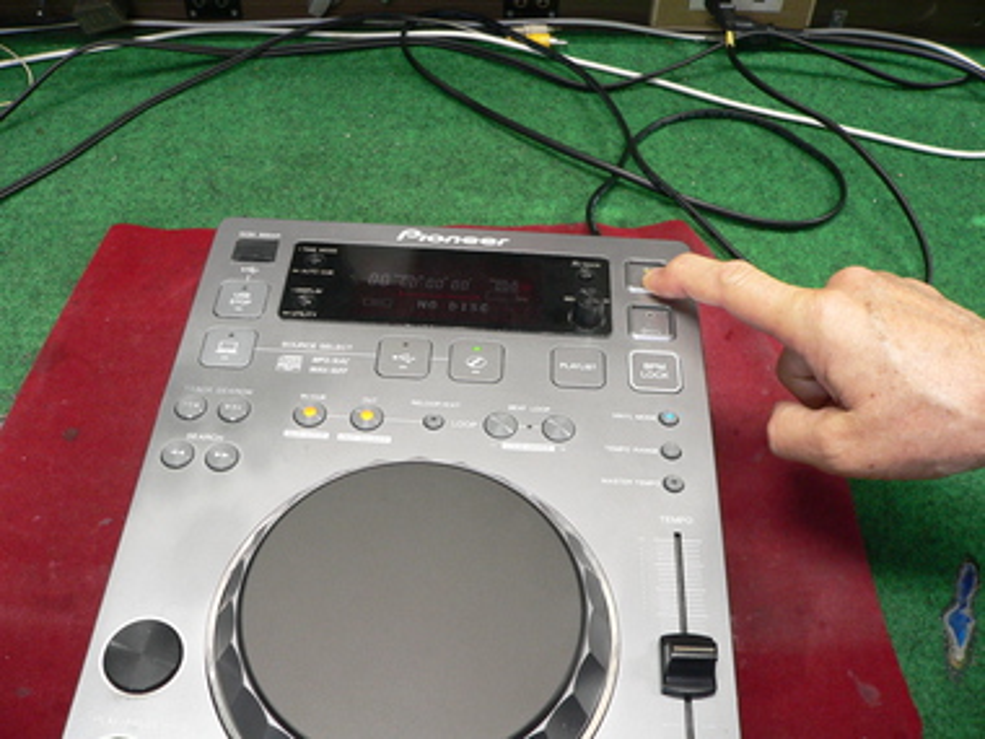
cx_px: 492
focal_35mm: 36
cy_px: 370
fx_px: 1024
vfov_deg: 39.7
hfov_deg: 51.4
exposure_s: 1/15
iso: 200
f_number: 2.8
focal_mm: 6
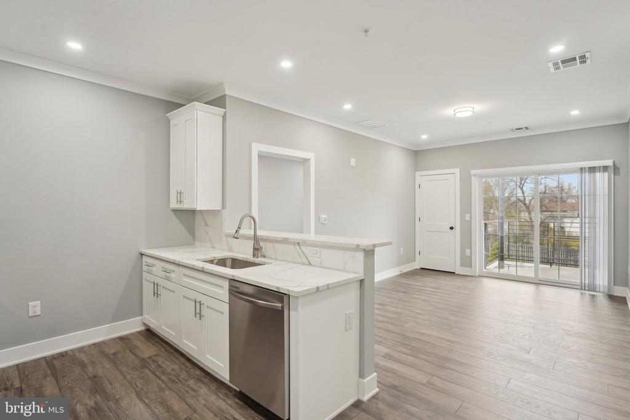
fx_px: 303
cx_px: 315
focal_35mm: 17
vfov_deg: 69.5
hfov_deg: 92.3
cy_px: 210
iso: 500
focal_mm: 17.3
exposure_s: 1/25
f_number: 7.1
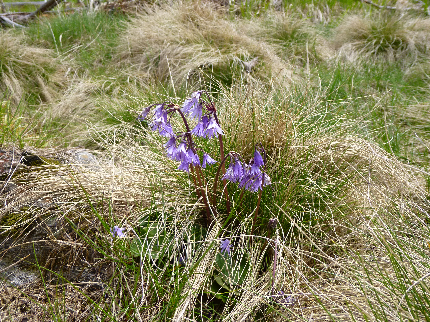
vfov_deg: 51.4
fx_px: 335
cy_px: 161
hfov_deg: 65.3
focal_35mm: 27
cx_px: 215
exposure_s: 1/400
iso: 100
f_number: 3.3
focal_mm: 4.9
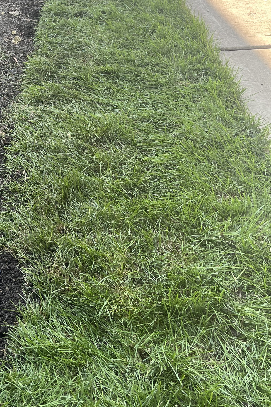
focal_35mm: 48
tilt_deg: -31.5
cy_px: 136
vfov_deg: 40.6
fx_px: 542
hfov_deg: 26.6
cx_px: 1
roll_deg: +3.7
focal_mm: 5.1
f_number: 1.6
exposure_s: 1/170
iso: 40
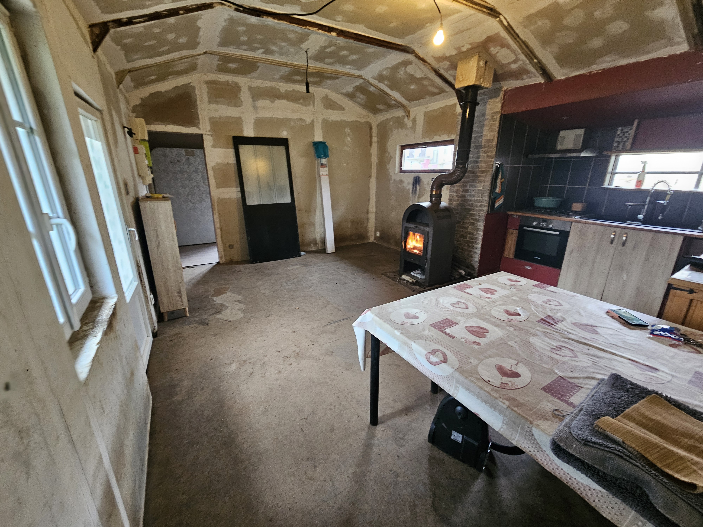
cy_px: 264
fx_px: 264
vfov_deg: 89.9
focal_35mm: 13
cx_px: 352
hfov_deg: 106.2
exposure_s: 1/33.3
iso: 500
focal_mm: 2.2
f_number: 2.2
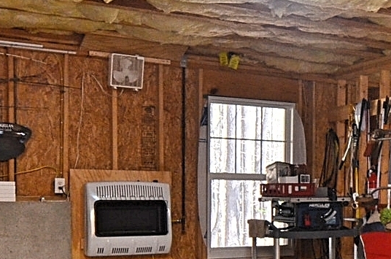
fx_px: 748
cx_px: 355
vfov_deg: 19.5
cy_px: 188
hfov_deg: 28.2
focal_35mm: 69
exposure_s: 1/60
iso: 400
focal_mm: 10
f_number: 5.6
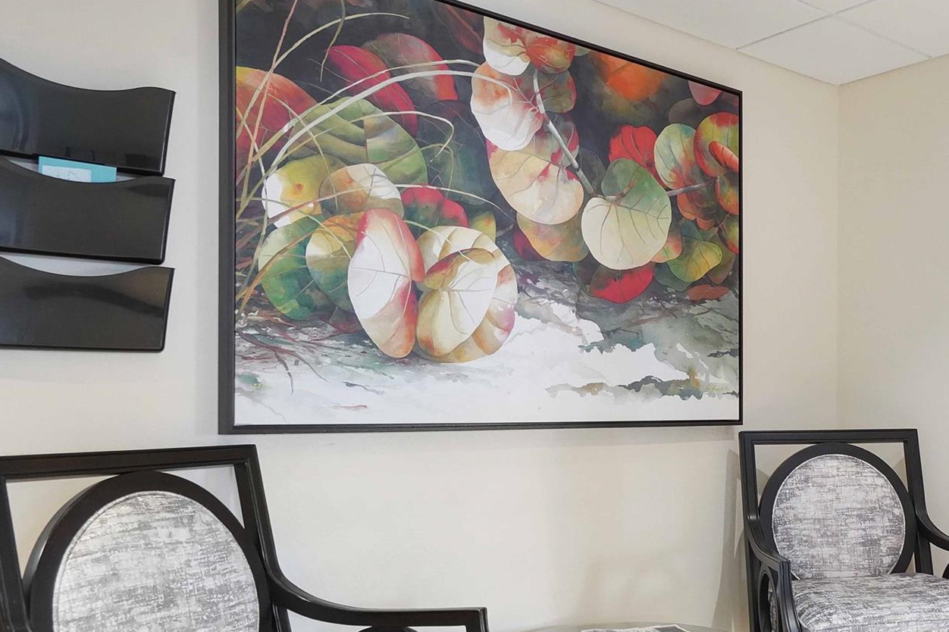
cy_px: 392
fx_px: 949
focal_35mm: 36
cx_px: 700
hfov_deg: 51.1
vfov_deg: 36.7
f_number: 5
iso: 6400
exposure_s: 1/200
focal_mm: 22
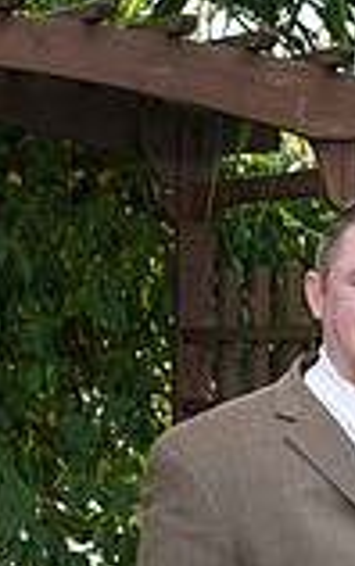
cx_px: 660
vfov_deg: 12.1
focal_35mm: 172
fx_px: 2658
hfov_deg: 7.4
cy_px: 546
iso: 200
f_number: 4.5
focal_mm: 46
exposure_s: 1/200
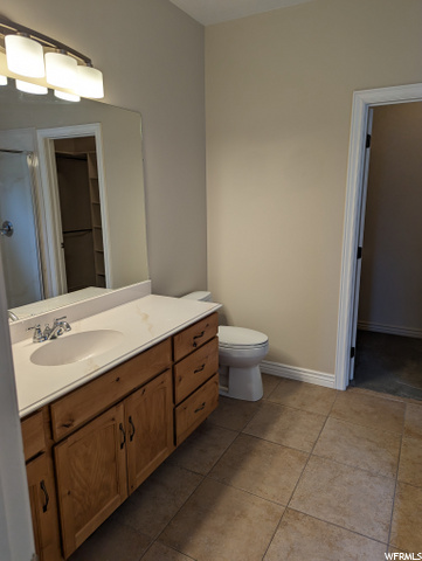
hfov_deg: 56.9
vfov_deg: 71.5
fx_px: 389
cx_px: 211
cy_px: 280
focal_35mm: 24
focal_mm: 6.81
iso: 56
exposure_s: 1/120
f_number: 1.85
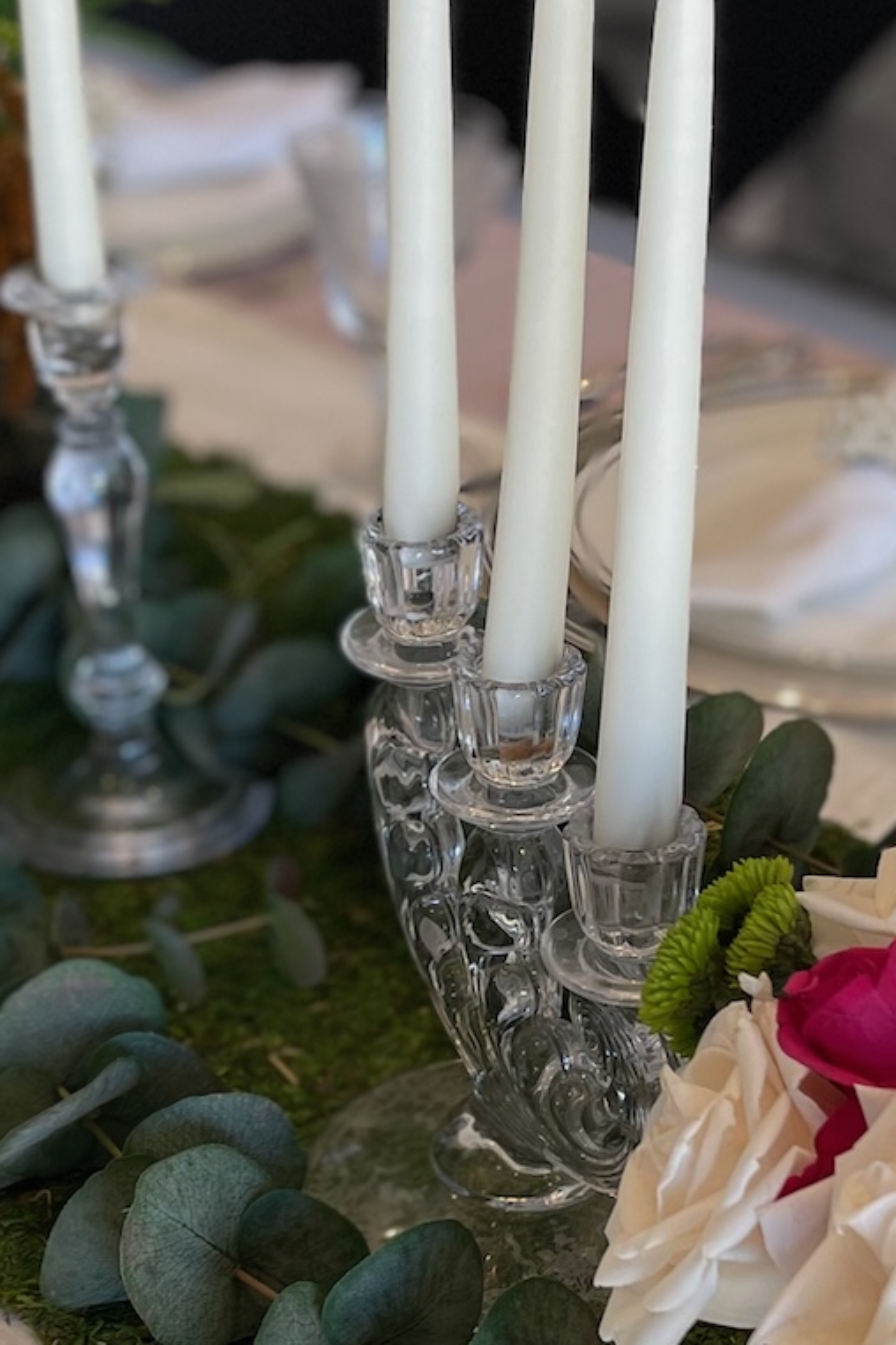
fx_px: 2650
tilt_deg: -32.4
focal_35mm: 71
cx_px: 127
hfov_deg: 18.9
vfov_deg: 28.3
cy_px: 872
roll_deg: +5.7
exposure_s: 1/120
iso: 80
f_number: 1.6
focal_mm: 5.1
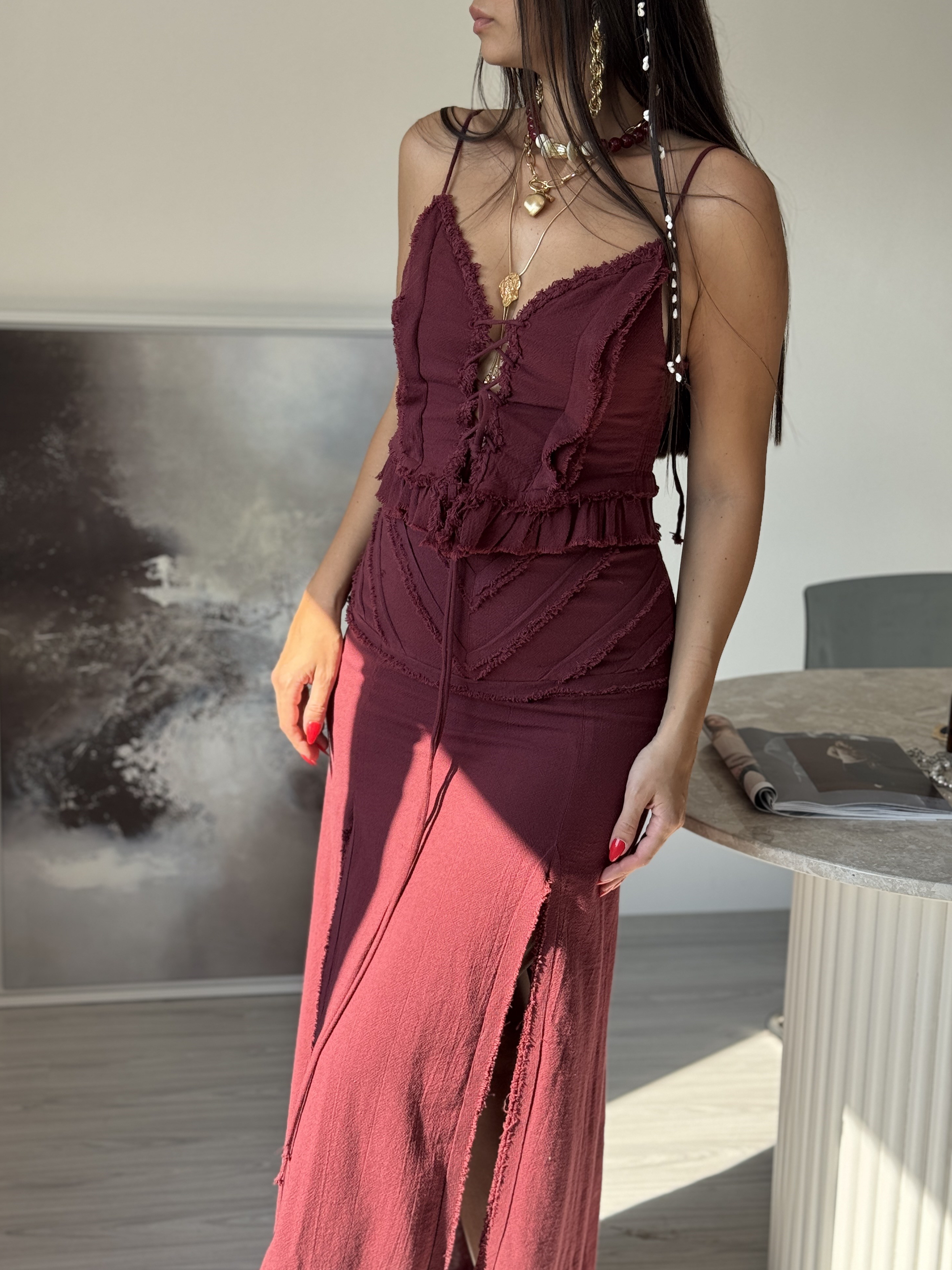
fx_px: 1834
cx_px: 457
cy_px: 658
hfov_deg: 29.1
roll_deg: -2.0
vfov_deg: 38.2
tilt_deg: -13.4
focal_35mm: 50
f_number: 1.78
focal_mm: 6.76
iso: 64
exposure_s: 1/439
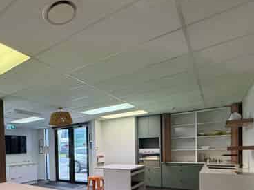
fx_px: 183
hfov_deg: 60.6
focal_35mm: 25
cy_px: 155
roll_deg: +2.8
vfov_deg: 51.1
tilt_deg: -2.0
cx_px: 34
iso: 160
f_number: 2.2
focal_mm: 2.22
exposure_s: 1/100
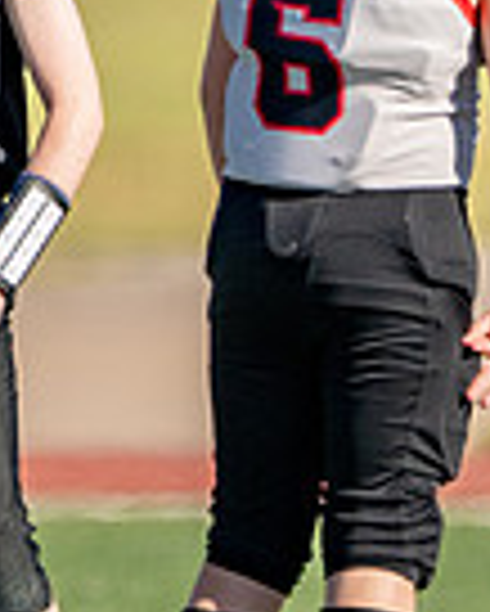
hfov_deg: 0.7
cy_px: 62
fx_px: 38261
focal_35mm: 2113
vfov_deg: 0.9
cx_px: -95
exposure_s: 1/2000
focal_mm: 400
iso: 320
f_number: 5.6
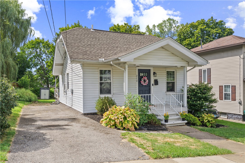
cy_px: 82
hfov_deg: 65.5
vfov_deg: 46.4
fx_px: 191
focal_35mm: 28
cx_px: 122
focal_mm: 18.9
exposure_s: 1/30
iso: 100
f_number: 6.3
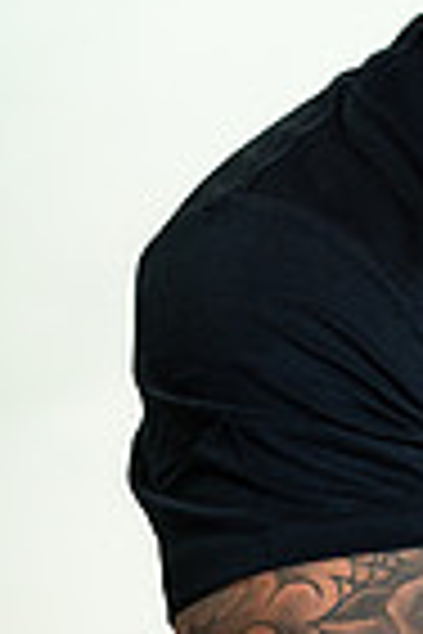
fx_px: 4776
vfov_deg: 7.6
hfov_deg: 5.0
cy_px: 337
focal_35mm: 271
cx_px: 598
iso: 320
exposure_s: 1/160
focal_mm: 85
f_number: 4
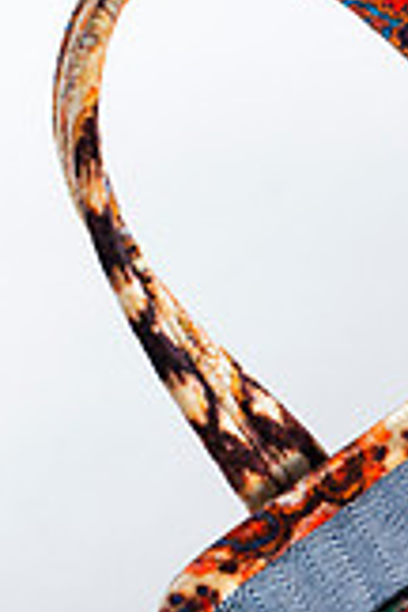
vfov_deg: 14.6
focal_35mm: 139
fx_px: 2363
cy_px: 529
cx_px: 525
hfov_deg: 9.7
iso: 200
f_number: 6.3
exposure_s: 1/200
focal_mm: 50
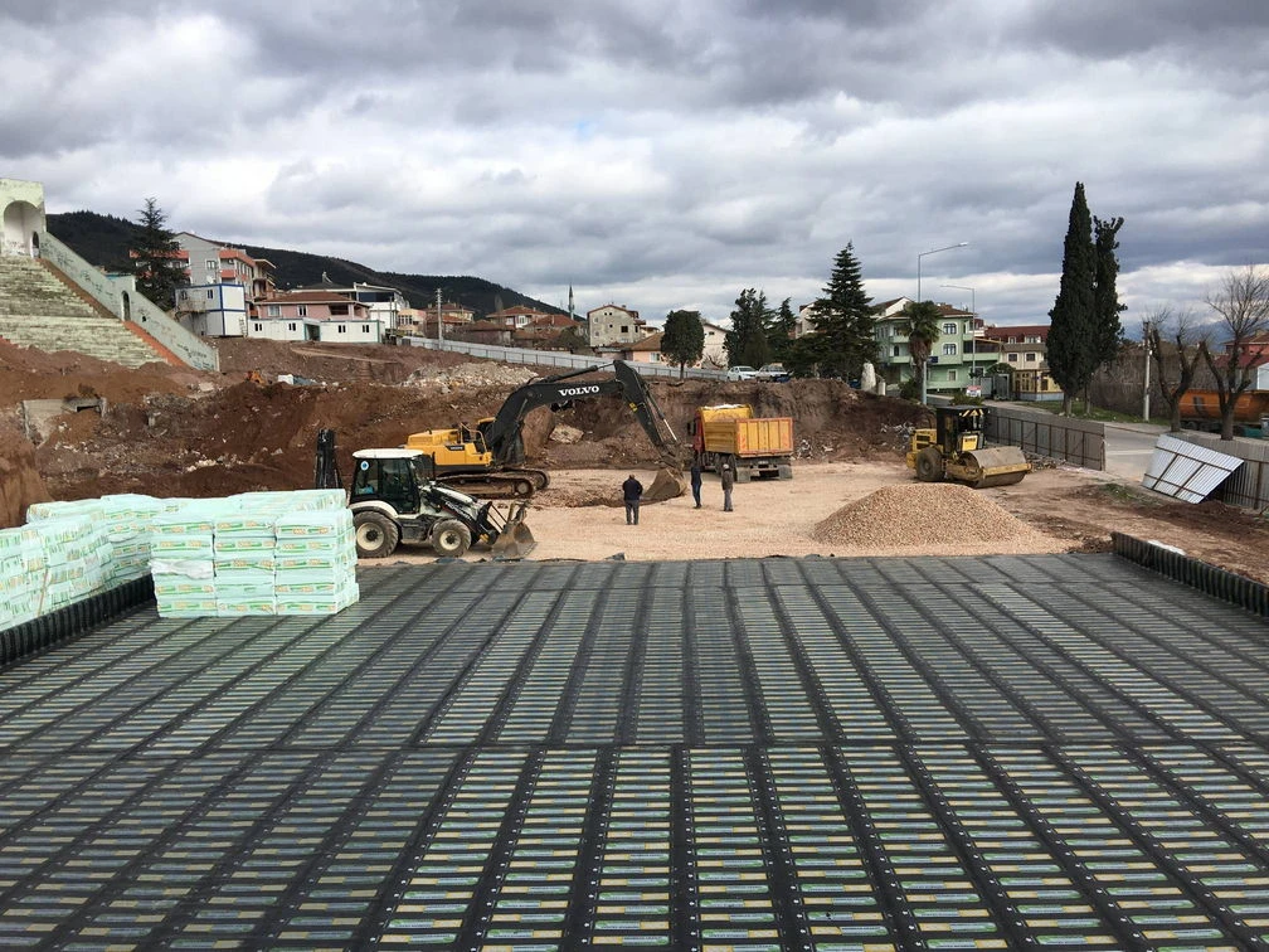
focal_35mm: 29
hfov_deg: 61.7
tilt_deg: -3.9
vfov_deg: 48.2
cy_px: 476
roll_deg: +0.7
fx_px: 1063
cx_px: 634
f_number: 2.2
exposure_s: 1/827
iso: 25
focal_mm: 4.15
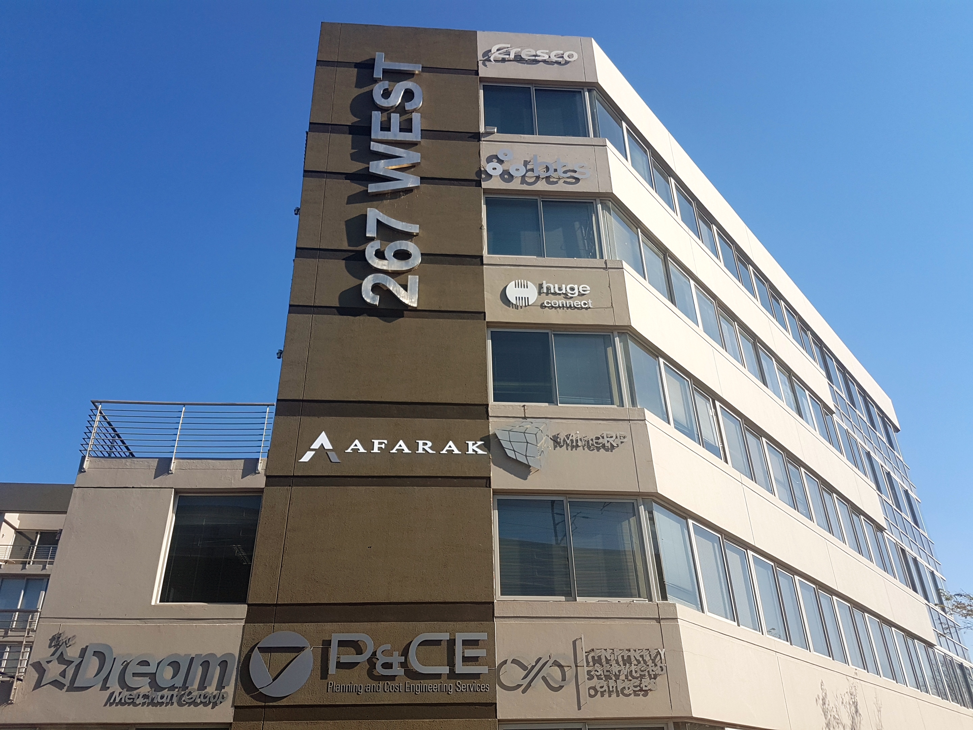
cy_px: 365
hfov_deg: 67.3
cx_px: 486
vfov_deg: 53.1
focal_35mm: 26
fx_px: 731
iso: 40
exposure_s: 1/1892
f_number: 1.7
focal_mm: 4.2
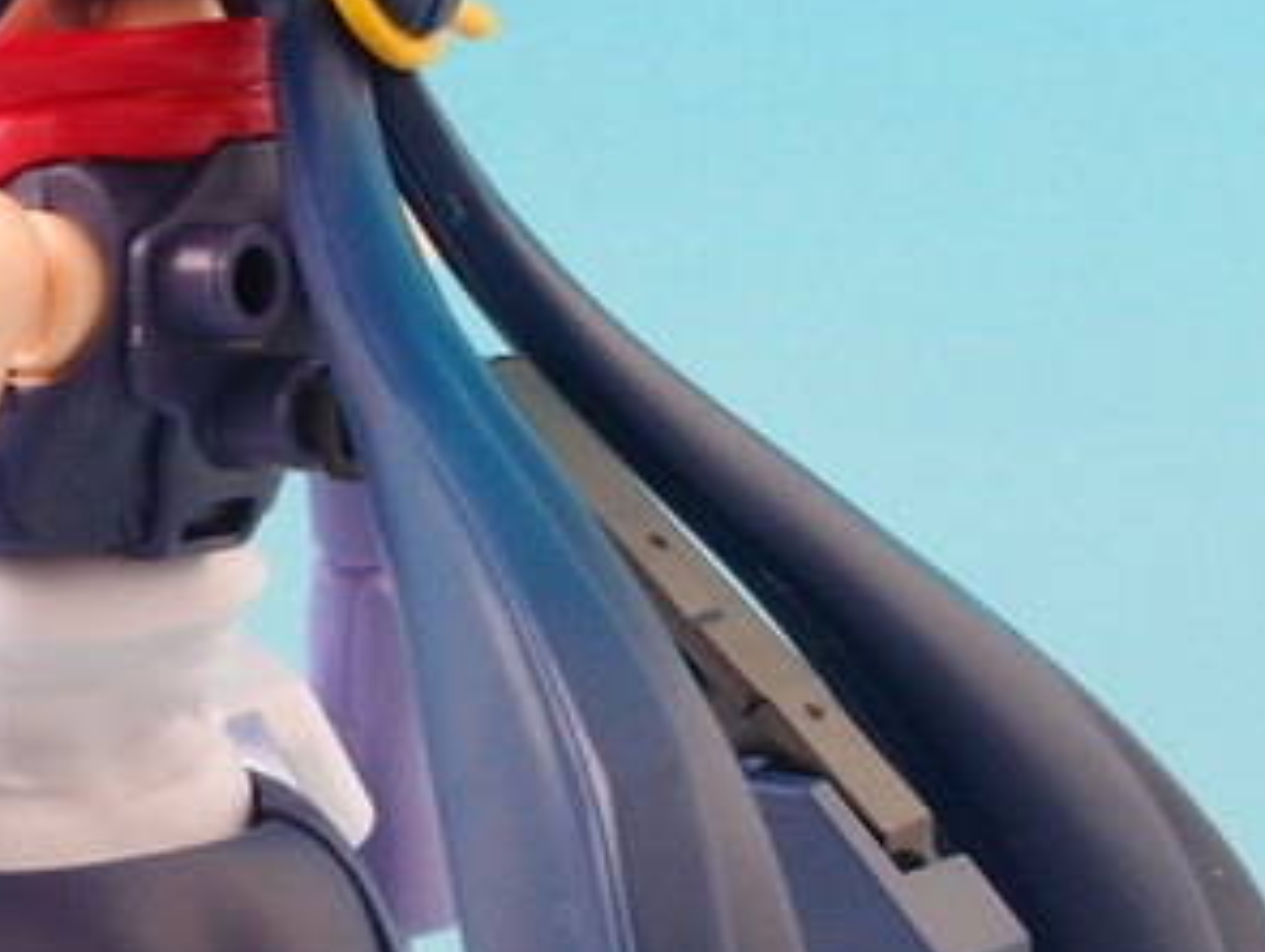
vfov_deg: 13.3
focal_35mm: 111
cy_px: 652
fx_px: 4061
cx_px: 330
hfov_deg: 17.6
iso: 100
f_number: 8
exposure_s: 1
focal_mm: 8.99
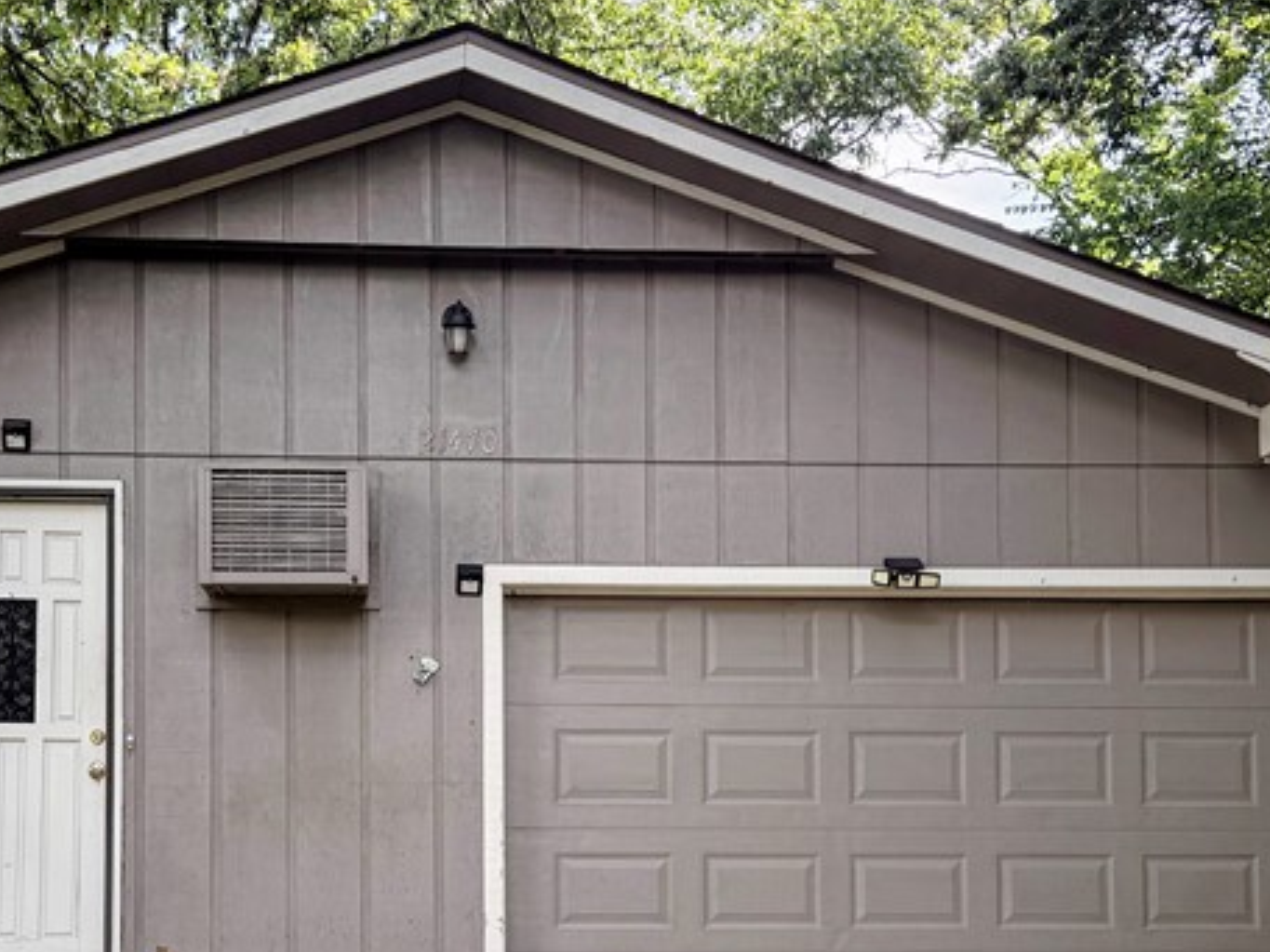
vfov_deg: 26.7
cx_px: 536
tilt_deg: +4.5
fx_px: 1981
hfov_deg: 35.5
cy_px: 715
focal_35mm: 54
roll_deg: +0.4
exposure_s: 1/414
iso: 100
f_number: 1.78
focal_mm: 6.76
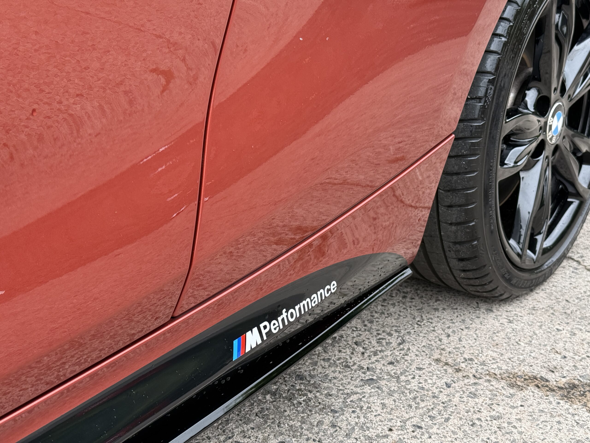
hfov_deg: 39.7
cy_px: 222
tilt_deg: -18.9
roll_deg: +2.3
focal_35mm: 48
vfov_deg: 30.3
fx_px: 818
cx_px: 295
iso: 100
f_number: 1.78
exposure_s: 1/396
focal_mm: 6.76
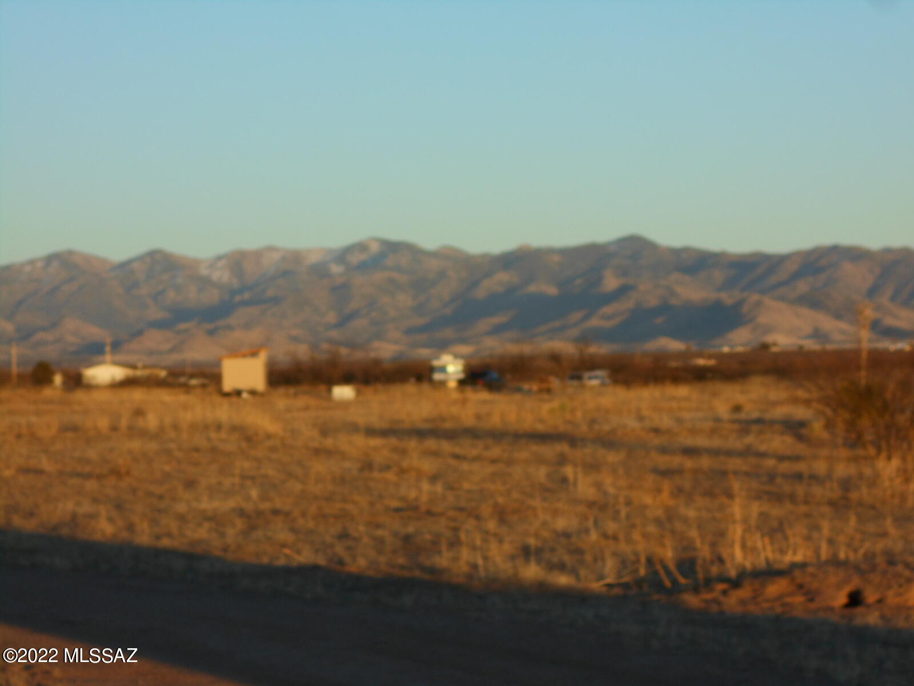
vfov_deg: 11.4
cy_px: 343
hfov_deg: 15.2
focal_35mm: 130
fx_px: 3433
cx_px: 457
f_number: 6.5
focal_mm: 23
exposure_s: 1/100
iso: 80
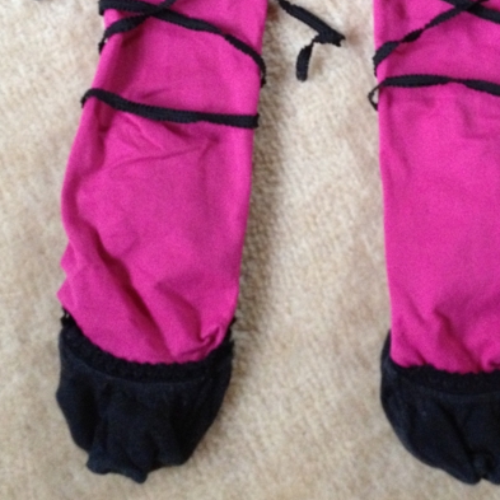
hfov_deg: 27.3
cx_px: 295
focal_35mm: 63
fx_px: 1030
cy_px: 108
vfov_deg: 26.8
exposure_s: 1/20
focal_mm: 4.28
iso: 400
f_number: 2.4
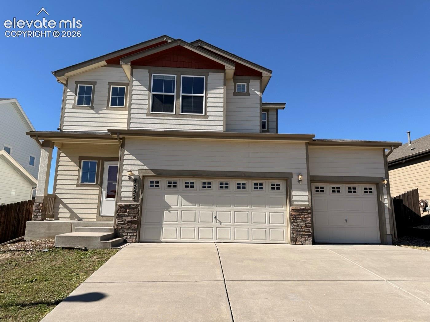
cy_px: 161
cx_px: 215
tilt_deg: +11.5
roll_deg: -1.2
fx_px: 298
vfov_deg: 56.8
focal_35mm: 24
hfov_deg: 71.6
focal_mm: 6.76
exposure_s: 1/4975
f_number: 1.78
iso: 80
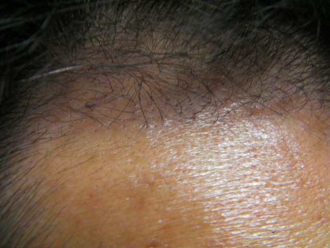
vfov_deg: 37.7
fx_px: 362
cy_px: 124
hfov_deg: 49.0
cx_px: 165
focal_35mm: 38
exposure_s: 1/30
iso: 107
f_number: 3.5
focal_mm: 6.8
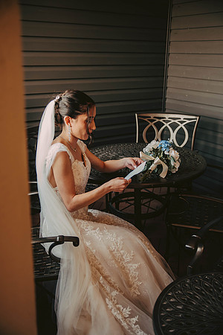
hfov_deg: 33.4
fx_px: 372
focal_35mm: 40
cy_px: 168
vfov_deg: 48.5
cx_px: 112
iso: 800
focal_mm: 40
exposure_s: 1/125
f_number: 2.8
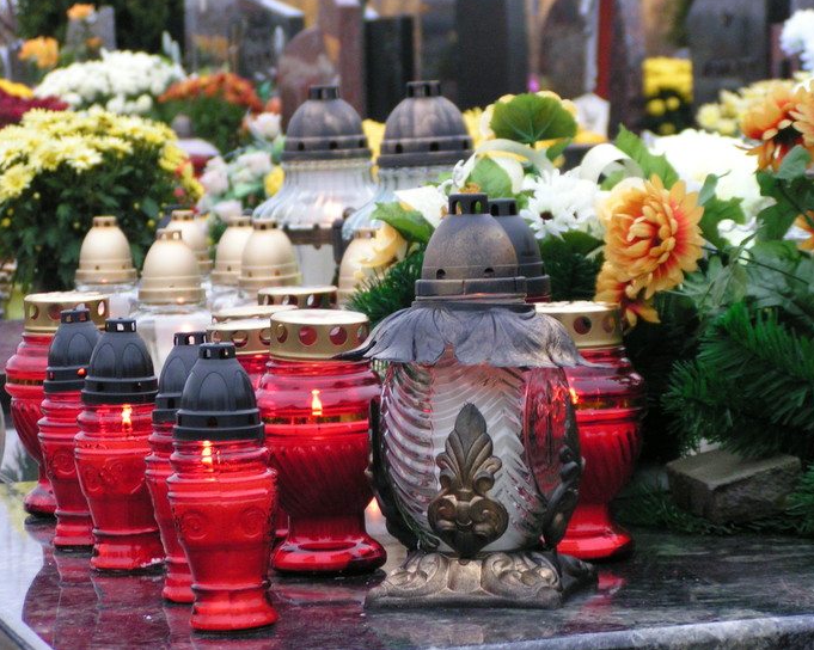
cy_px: 325
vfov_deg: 10.8
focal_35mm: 143
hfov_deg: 13.5
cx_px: 399
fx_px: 3443
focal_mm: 20.9
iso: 200
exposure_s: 1/125
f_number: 3.5
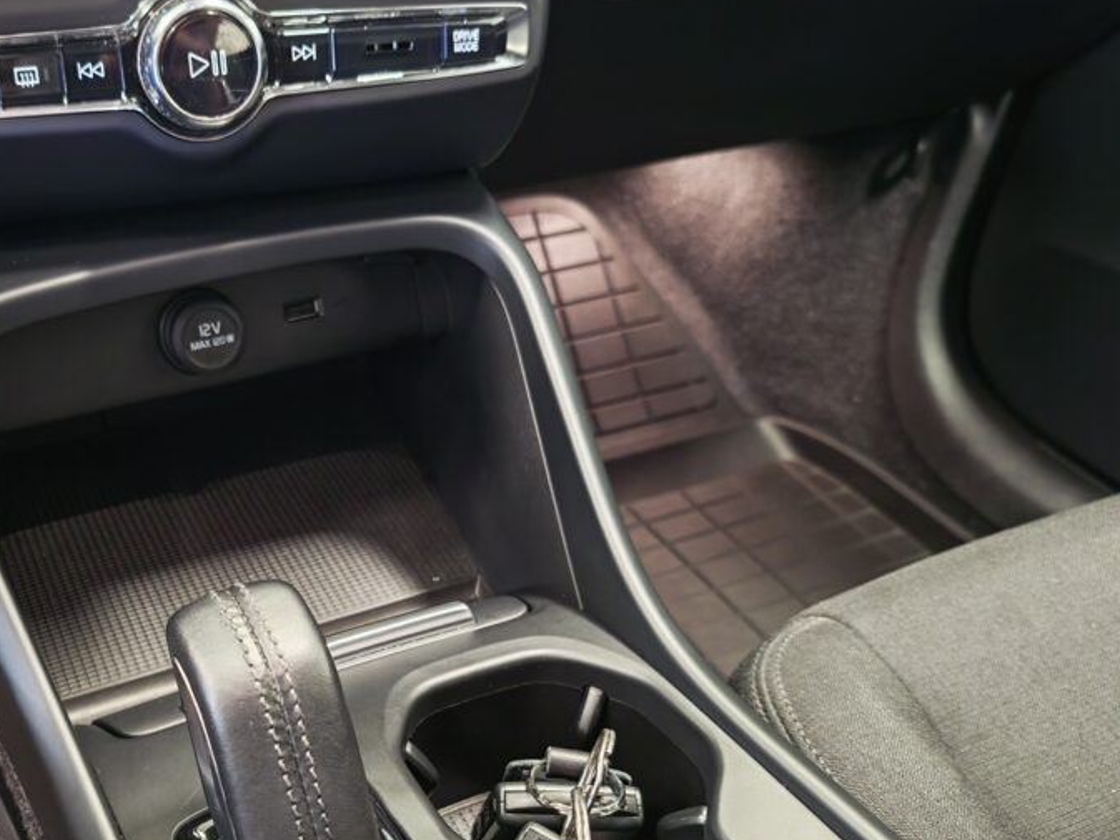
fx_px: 1133
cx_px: 338
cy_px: 541
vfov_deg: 40.3
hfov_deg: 51.2
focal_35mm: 35
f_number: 1.6
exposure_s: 1/25
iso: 800
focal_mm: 5.4
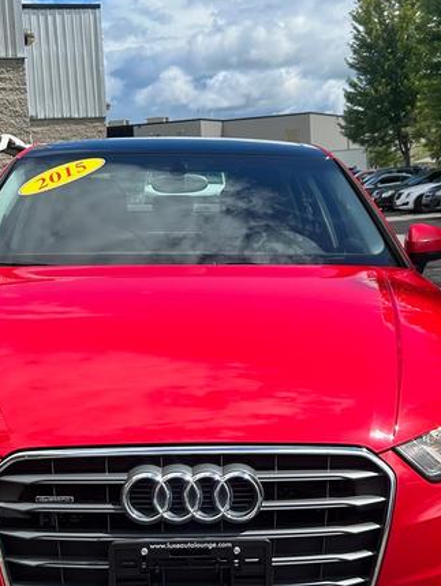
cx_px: 202
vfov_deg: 33.2
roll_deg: +3.3
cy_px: 313
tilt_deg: -7.1
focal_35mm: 58
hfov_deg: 25.2
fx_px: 984
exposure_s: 1/4444
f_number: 1.5
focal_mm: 5.7
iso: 50
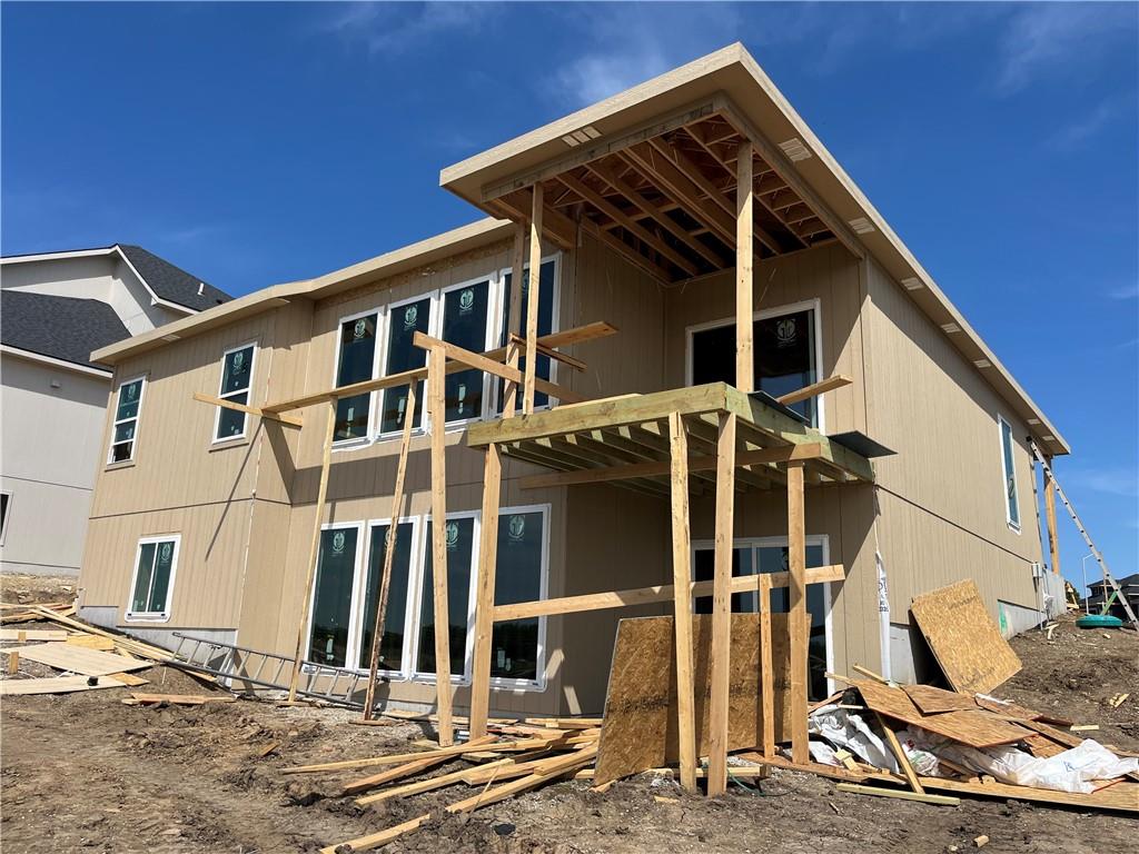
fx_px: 856
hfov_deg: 67.3
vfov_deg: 53.1
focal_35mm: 26
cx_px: 570
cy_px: 427
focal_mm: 5.1
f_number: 1.6
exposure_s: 1/4651
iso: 50
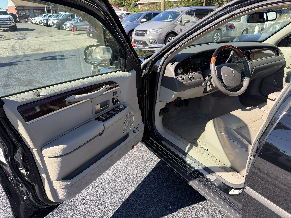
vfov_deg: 56.8
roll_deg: -0.1
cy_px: 109
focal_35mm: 24
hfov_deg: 71.6
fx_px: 202
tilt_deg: -23.2
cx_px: 146
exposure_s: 1/1018
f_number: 1.78
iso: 80
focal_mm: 6.76
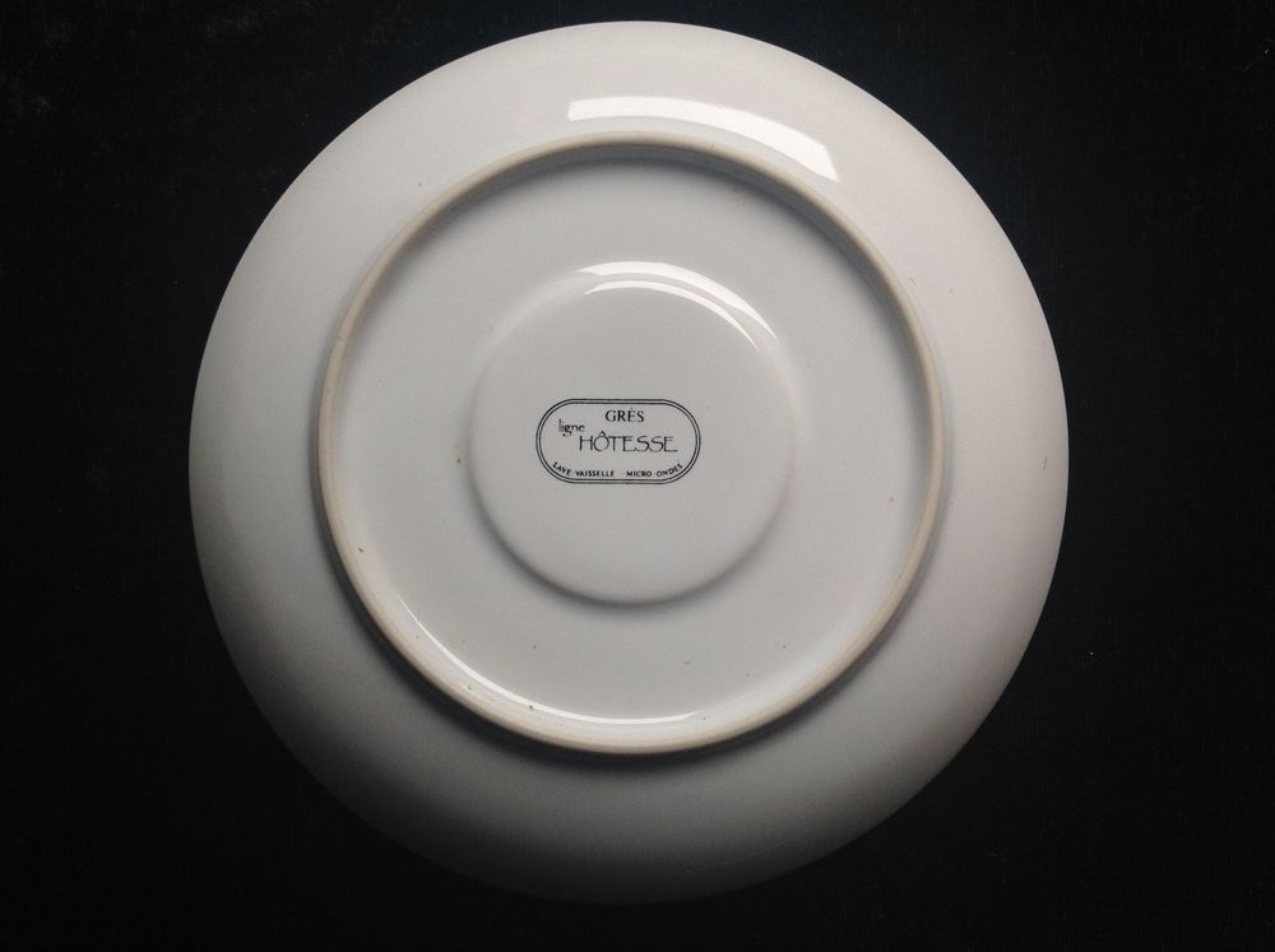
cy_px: 476
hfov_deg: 52.7
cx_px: 638
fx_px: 1287
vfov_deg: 40.6
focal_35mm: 35
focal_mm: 4.28
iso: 80
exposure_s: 1/120
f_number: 2.4
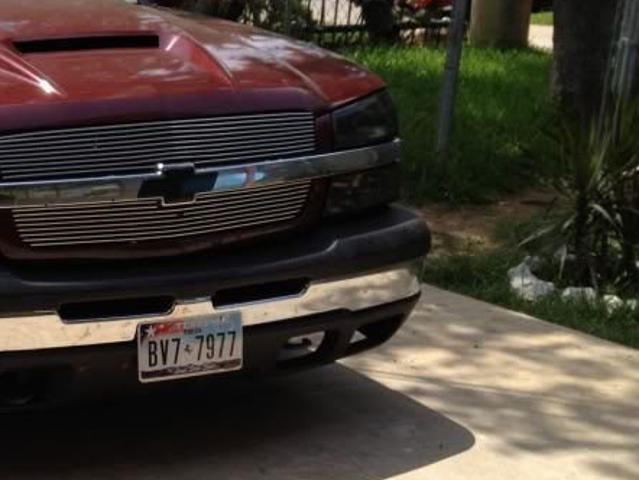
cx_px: -71
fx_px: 1496
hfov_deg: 22.7
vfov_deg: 18.2
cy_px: 233
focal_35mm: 81
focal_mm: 4.3
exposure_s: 1/1227
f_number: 2.4
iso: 64
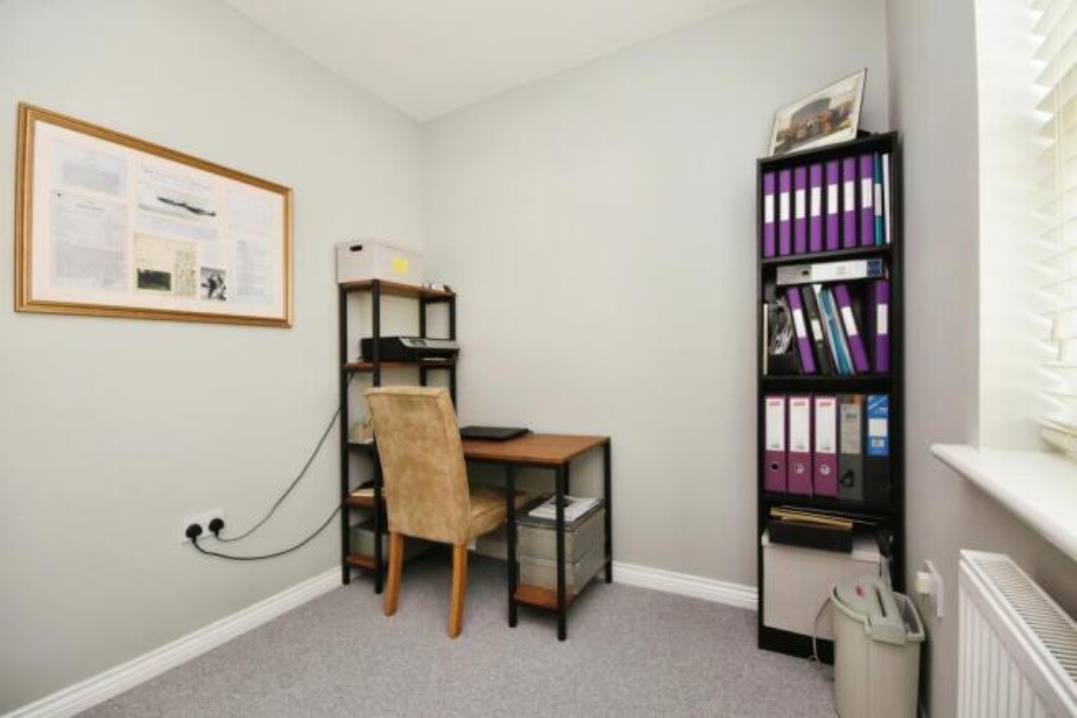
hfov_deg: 100.4
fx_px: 449
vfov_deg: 77.4
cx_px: 538
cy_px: 359
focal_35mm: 15
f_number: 8
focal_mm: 10
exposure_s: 1/30
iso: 400
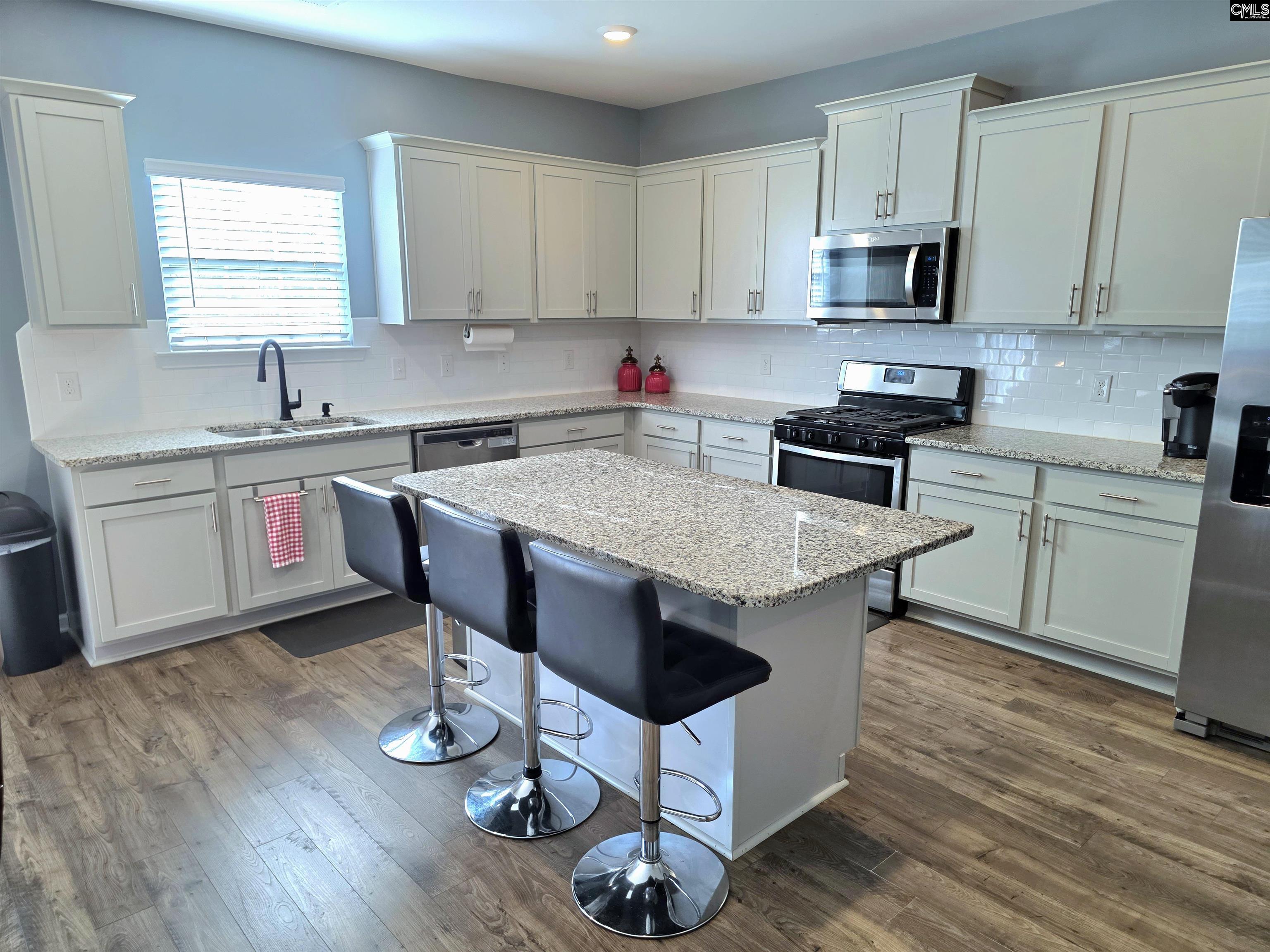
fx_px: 844
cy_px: 476
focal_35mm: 23
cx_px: 635
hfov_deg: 73.9
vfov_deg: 58.9
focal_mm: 6.3
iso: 125
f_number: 1.7
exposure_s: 1/120
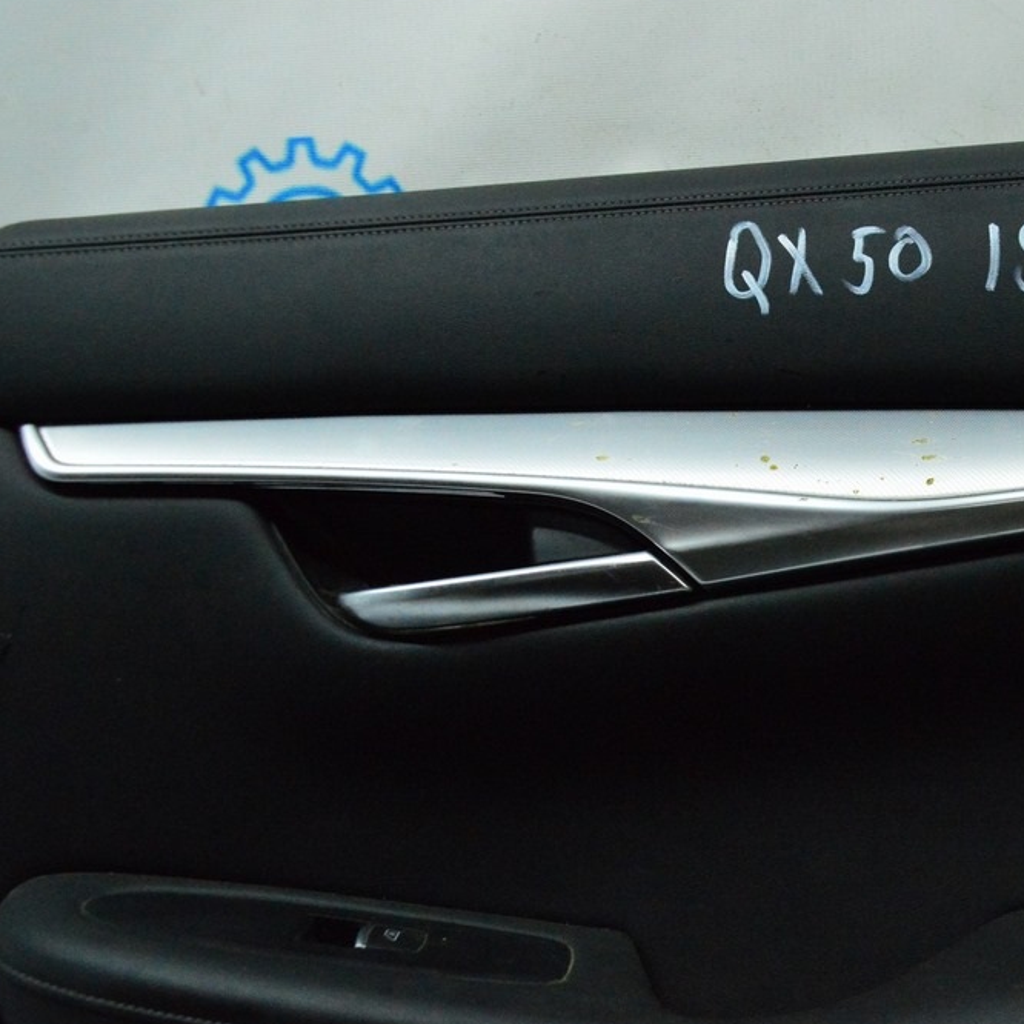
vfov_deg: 36.1
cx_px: 763
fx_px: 1573
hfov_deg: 35.3
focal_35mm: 47
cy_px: 513
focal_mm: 24
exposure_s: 1/640
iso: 6400
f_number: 6.3
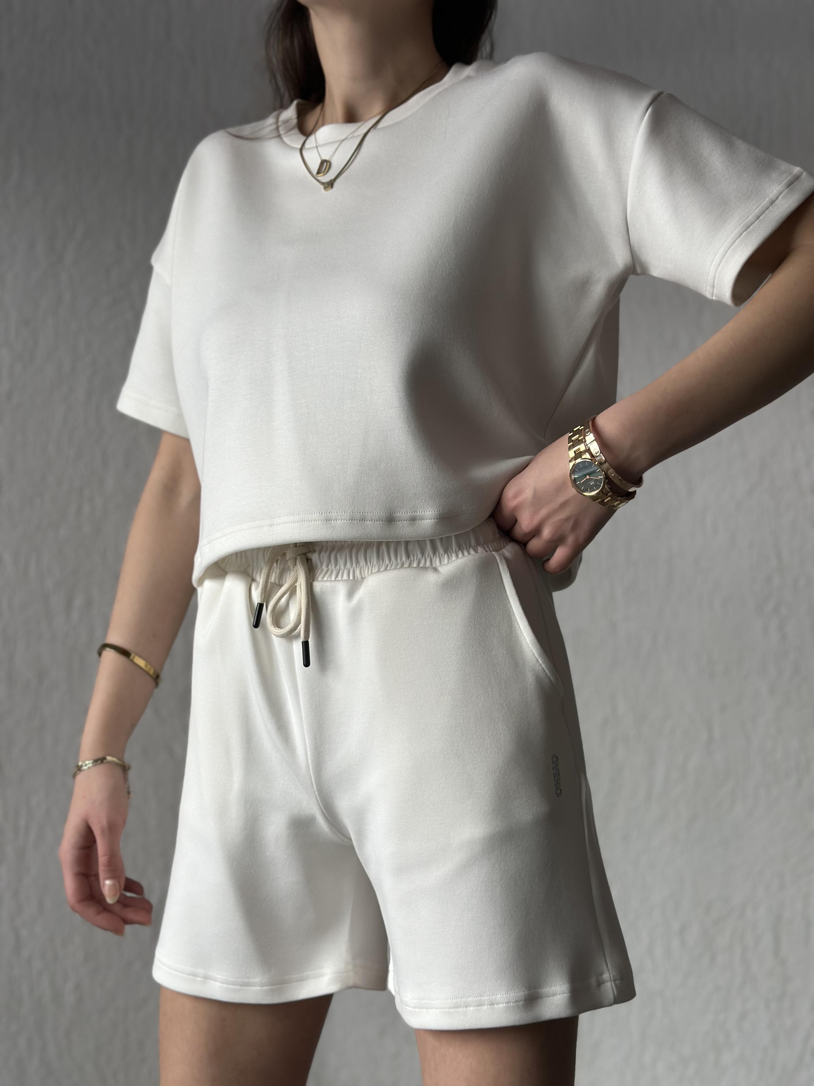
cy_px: 543
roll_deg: -0.4
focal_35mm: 48
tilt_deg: +3.0
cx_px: 407
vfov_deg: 39.7
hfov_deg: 30.3
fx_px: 1505
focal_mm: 6.86
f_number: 1.78
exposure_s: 1/185
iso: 80
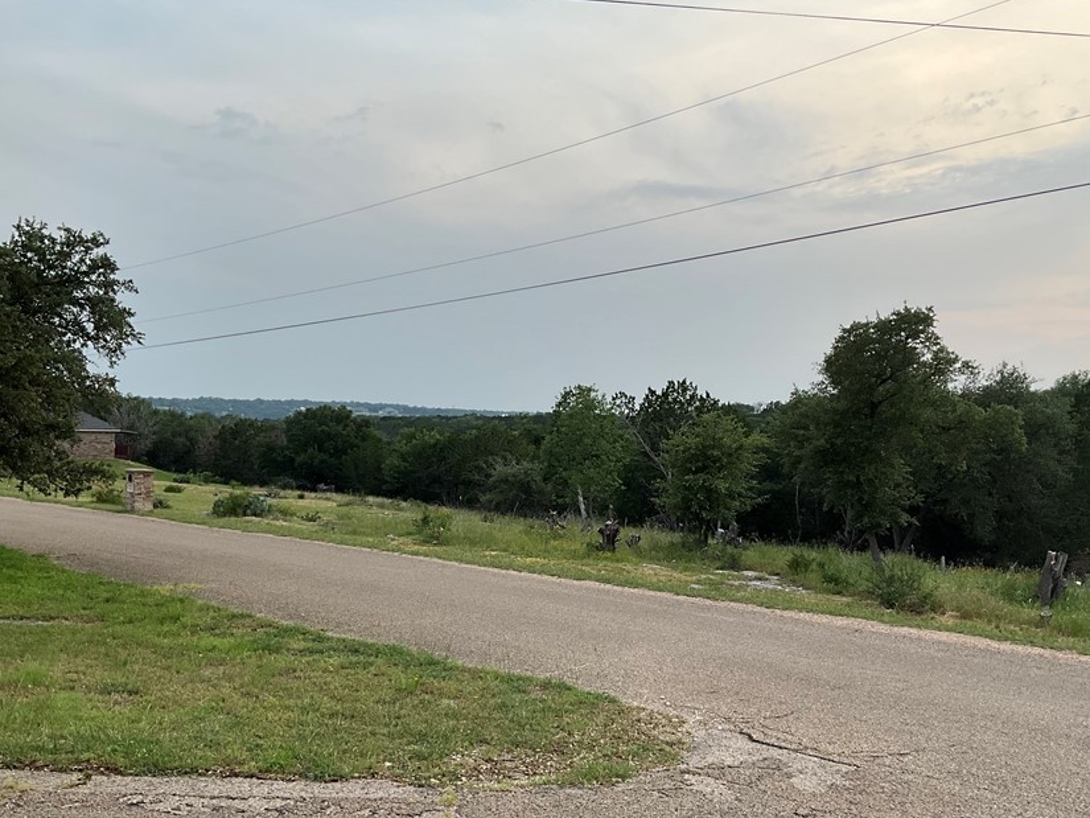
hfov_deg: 51.2
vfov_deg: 39.5
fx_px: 1134
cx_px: 613
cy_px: 500
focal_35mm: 36
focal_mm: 3
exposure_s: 1/586
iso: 25
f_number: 1.8
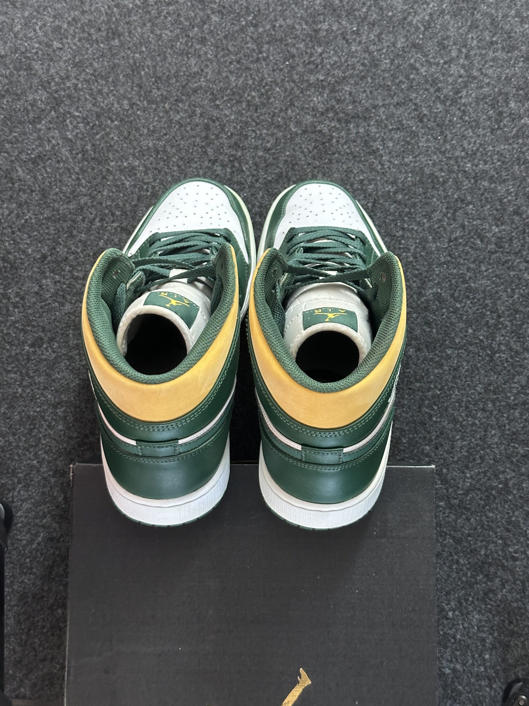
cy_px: 353
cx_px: 264
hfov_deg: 30.3
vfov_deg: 39.7
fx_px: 978
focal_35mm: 48
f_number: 1.78
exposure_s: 1/33
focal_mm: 6.86
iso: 400
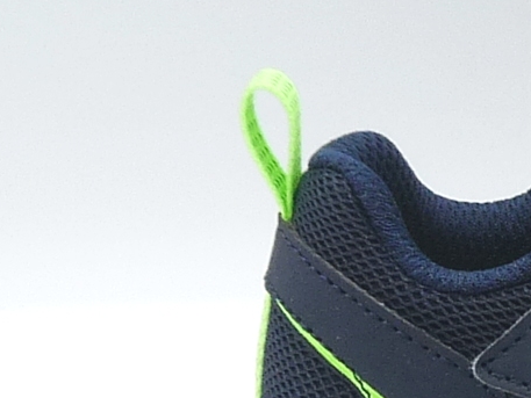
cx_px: 698
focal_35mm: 175
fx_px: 2685
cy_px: 272
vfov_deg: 8.5
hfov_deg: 11.0
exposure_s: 1/160
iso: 100
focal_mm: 5
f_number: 4
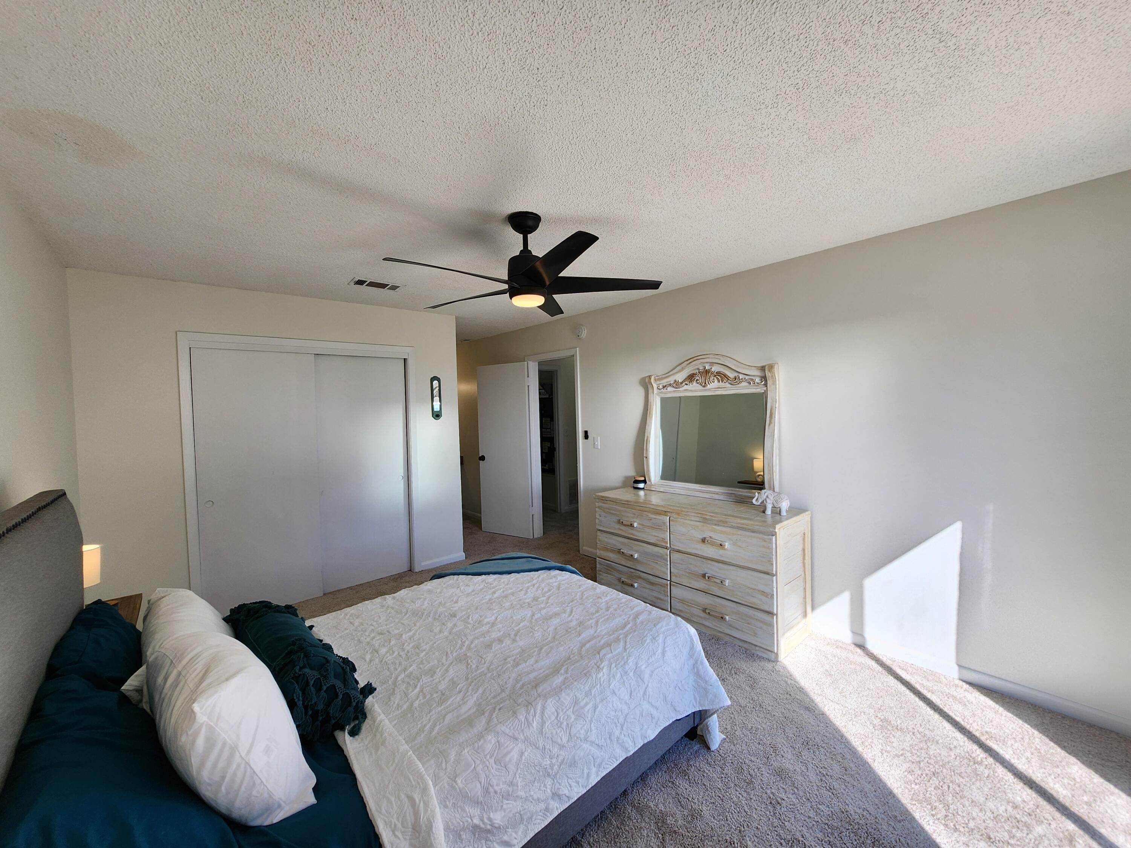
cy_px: 424
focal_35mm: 13
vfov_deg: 89.9
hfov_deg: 106.2
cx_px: 566
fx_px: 425
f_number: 2.2
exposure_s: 1/129
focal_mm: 1.74
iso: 32
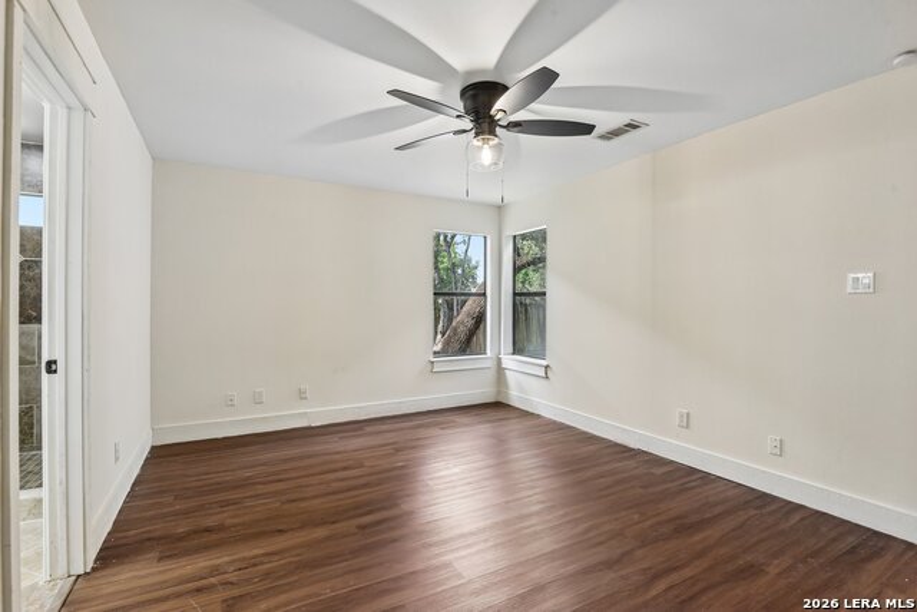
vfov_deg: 73.8
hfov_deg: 96.7
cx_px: 458
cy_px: 306
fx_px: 408
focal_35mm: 16
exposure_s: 1/15
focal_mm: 16
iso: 1100
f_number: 8
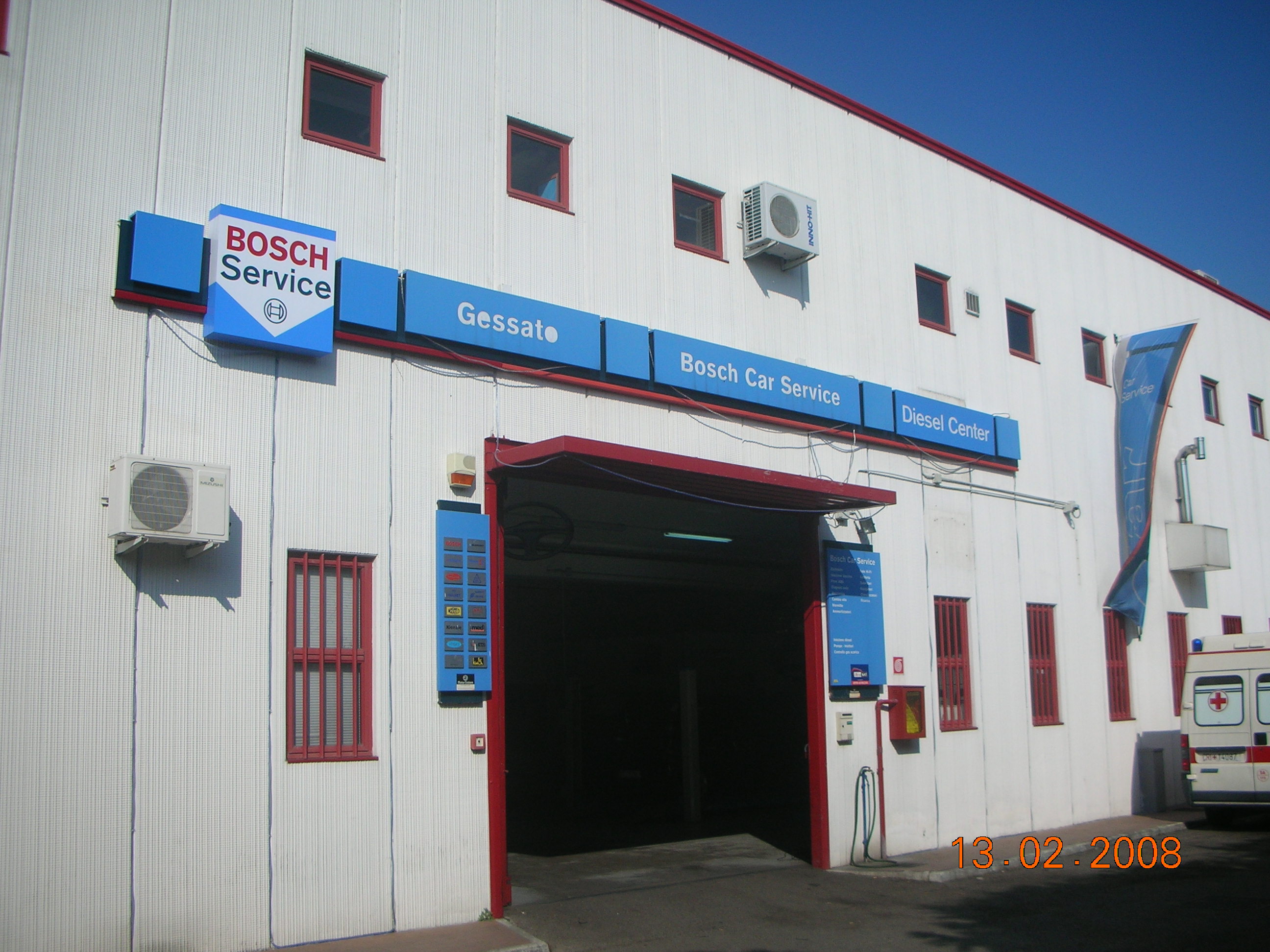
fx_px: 1284
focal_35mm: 35
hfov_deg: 52.6
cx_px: 635
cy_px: 476
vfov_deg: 40.7
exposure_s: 1/227
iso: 50
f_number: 8.5
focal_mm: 5.8
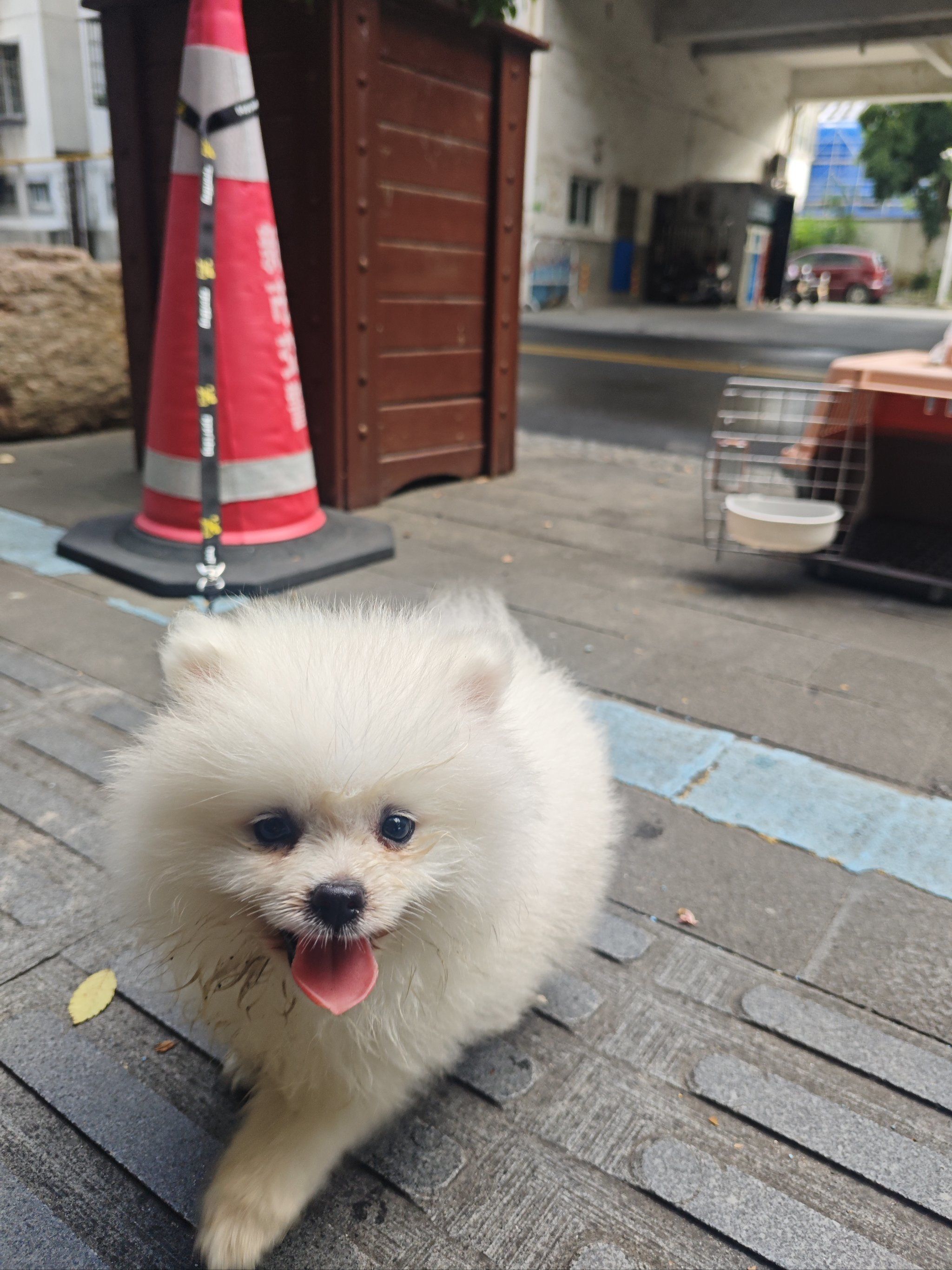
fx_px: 880
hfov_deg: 56.8
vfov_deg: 71.6
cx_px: 476
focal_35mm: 24
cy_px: 635
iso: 50
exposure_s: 1/263
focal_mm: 5.84
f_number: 1.6
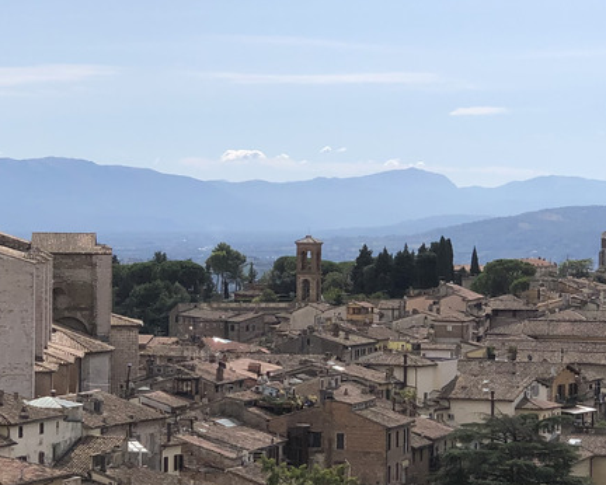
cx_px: 268
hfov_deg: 13.7
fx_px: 2530
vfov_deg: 11.0
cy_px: 237
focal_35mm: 141
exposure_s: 1/2088
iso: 16
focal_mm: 6
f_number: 2.4
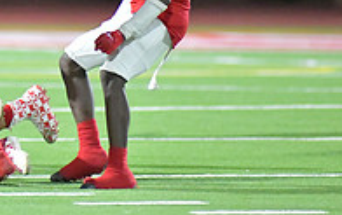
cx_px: -108
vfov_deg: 1.5
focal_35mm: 903
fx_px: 8426
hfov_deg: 2.3
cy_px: -3
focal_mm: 300
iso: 14400
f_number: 3.2
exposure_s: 1/1250
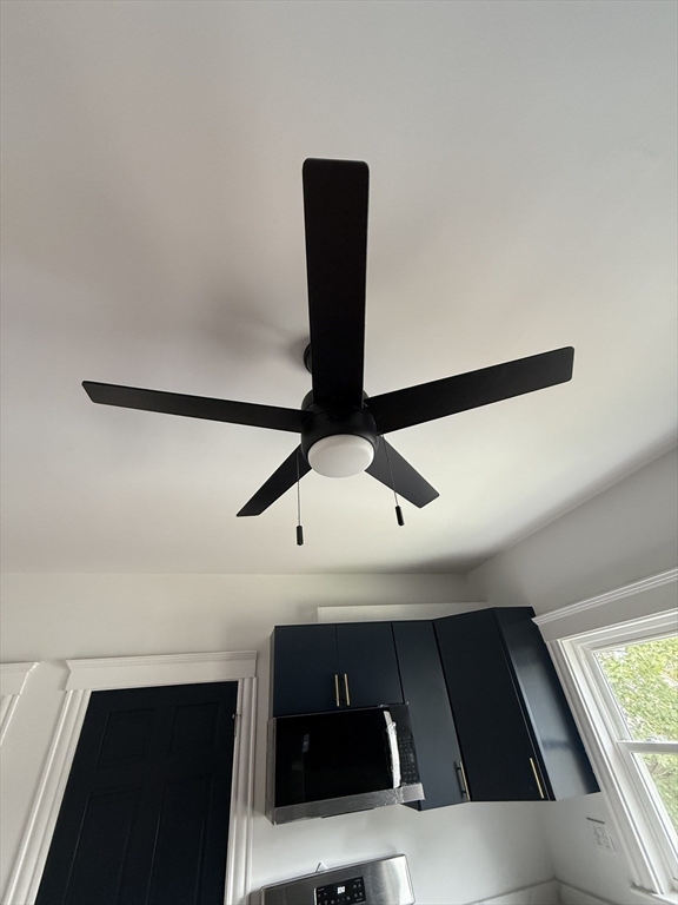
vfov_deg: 102.1
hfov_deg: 85.7
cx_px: 339
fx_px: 366
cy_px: 452
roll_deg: +6.5
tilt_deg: +36.3
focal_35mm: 14
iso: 320
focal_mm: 2.22
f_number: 2.2
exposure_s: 1/97
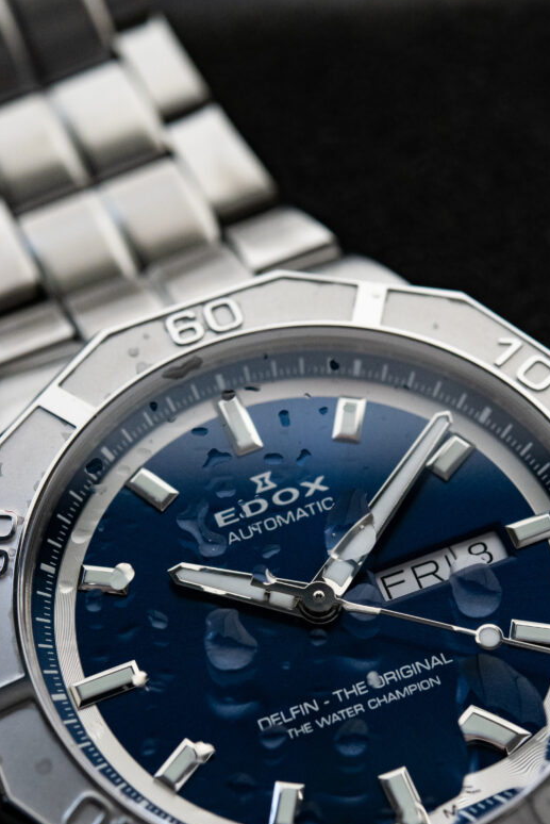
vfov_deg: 17.2
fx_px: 2723
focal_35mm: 119
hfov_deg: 11.5
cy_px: 542
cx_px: 311
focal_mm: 60
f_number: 9
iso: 1400
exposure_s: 1/125
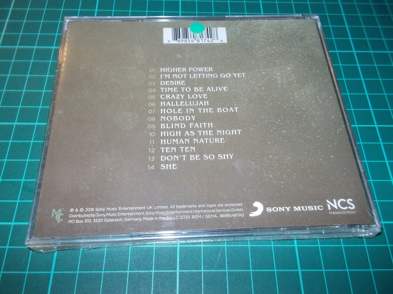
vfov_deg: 48.2
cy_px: 147
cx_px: 196
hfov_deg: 61.7
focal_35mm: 29
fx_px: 329
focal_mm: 4.1
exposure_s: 1/30
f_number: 3.3
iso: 200
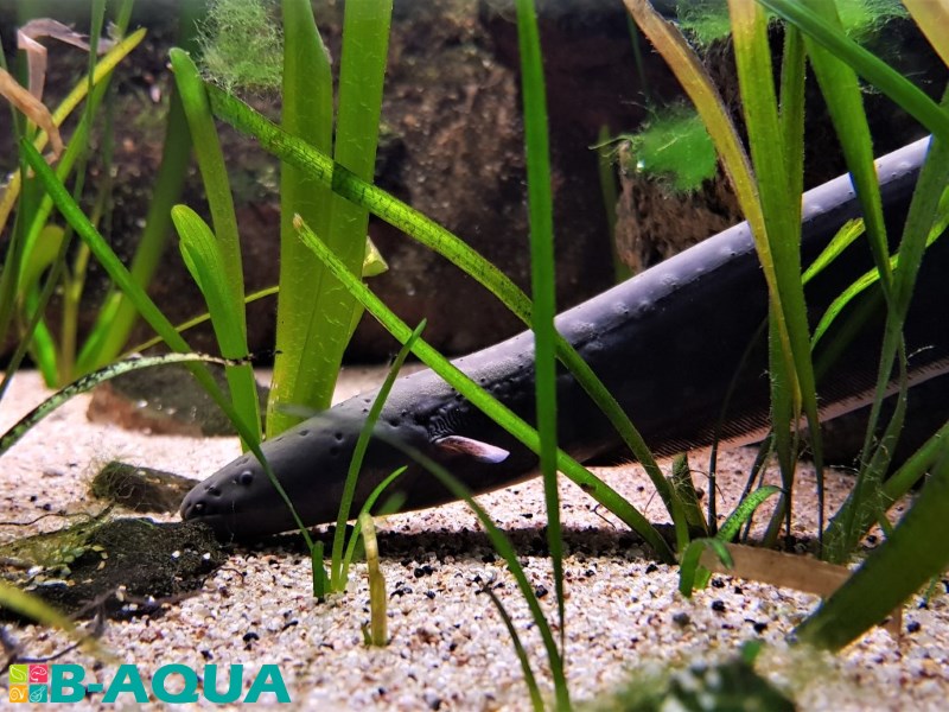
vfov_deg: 53.1
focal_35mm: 26
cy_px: 356
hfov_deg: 67.3
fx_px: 713
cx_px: 474
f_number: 1.7
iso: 200
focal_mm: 4.2
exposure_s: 1/15
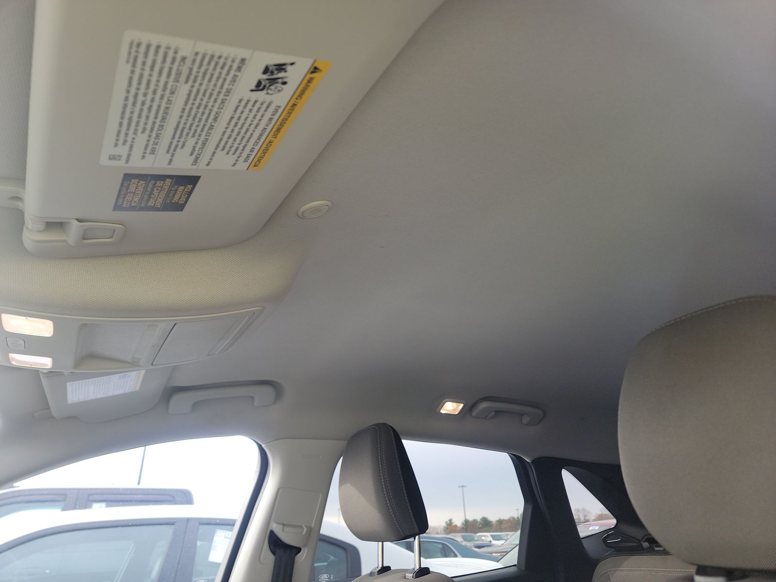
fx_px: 538
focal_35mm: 24
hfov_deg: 71.6
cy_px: 291
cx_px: 388
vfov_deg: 56.8
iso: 52
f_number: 1.8
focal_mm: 6.7
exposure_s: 1/59
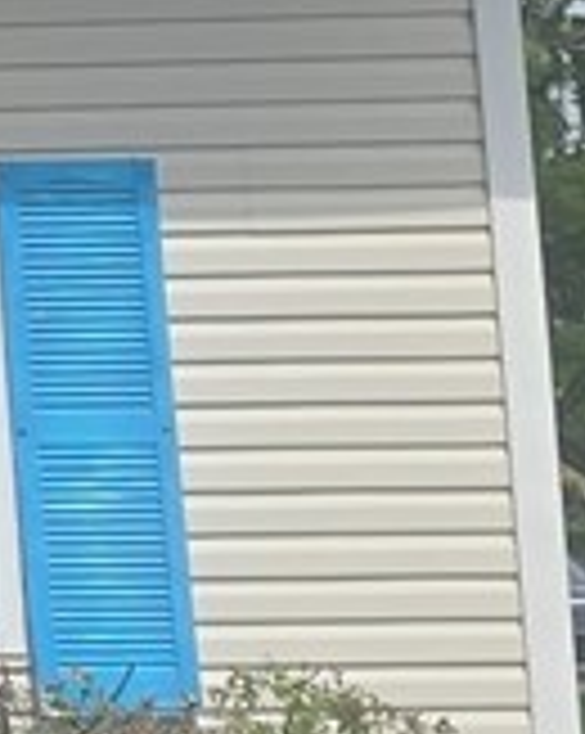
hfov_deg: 5.7
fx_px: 4792
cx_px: -2038
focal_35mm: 221
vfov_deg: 8.7
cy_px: -122
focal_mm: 6.3
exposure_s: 1/1050
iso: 12
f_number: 1.7
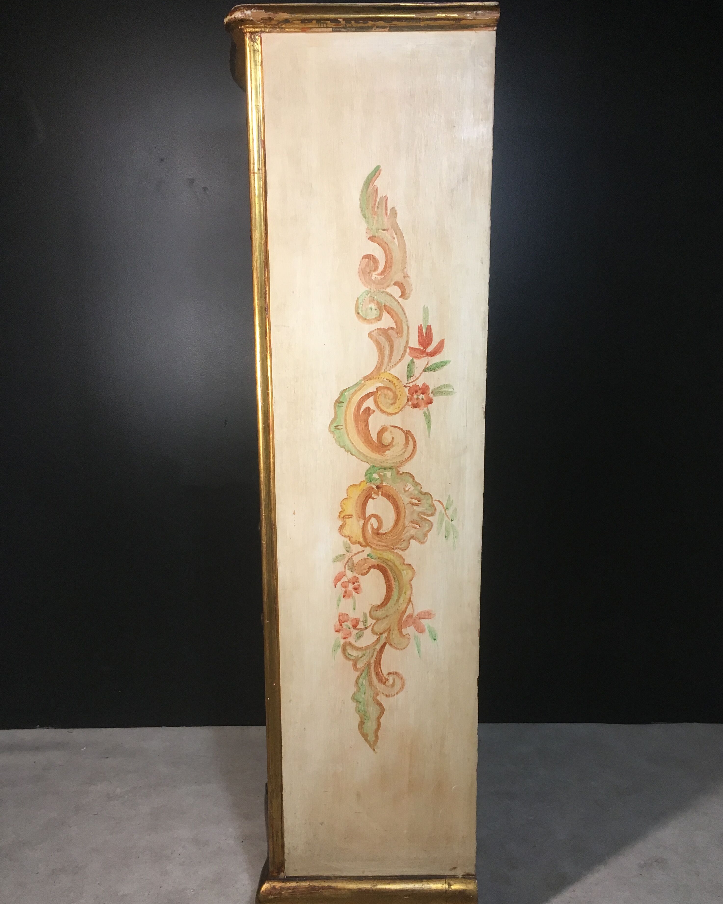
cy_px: 472
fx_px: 829
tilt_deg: -13.9
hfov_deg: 47.1
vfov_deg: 57.2
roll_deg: -1.2
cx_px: 371
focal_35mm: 31
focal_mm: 4.15
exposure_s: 1/33
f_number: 2.2
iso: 50
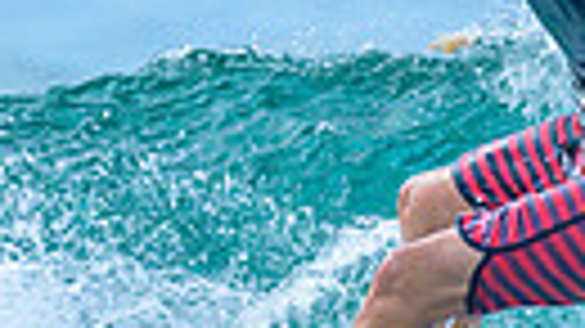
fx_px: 77031
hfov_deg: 0.4
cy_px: 428
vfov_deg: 0.2
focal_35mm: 4968
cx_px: 554
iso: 400
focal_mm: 800
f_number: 6.3
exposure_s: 1/3200
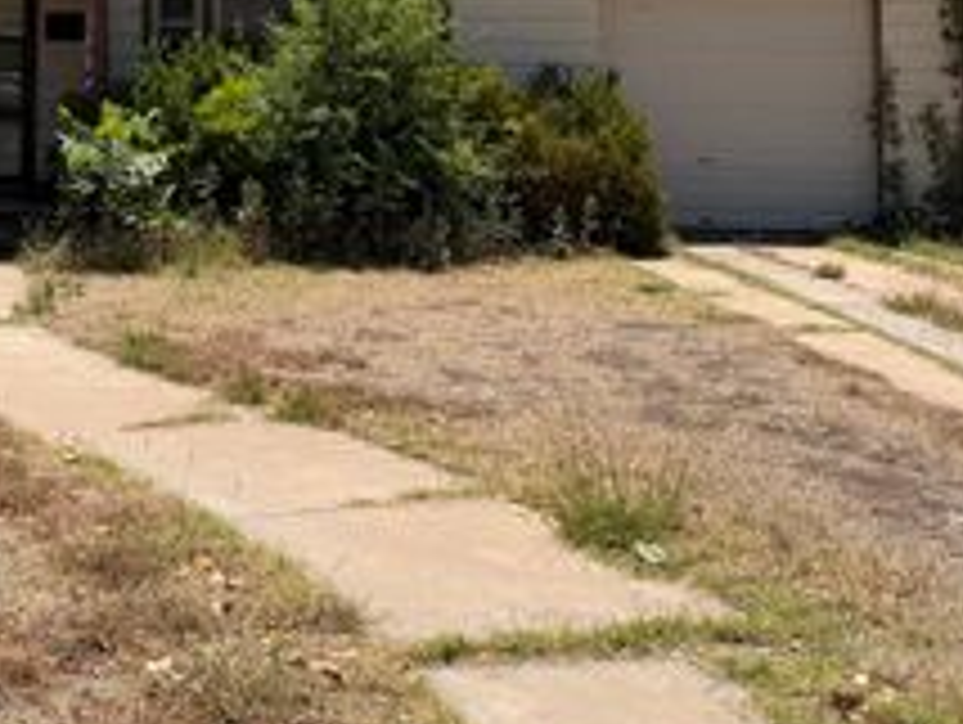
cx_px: 166
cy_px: -25
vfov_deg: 24.8
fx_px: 1560
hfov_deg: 33.1
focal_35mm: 56
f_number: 1.78
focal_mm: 6.76
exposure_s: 1/4975
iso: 80
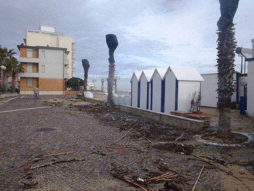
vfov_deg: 48.3
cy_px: 96
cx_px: 127
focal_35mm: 29
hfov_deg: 61.6
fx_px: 213
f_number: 5.6
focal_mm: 4.1
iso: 80
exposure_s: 1/250
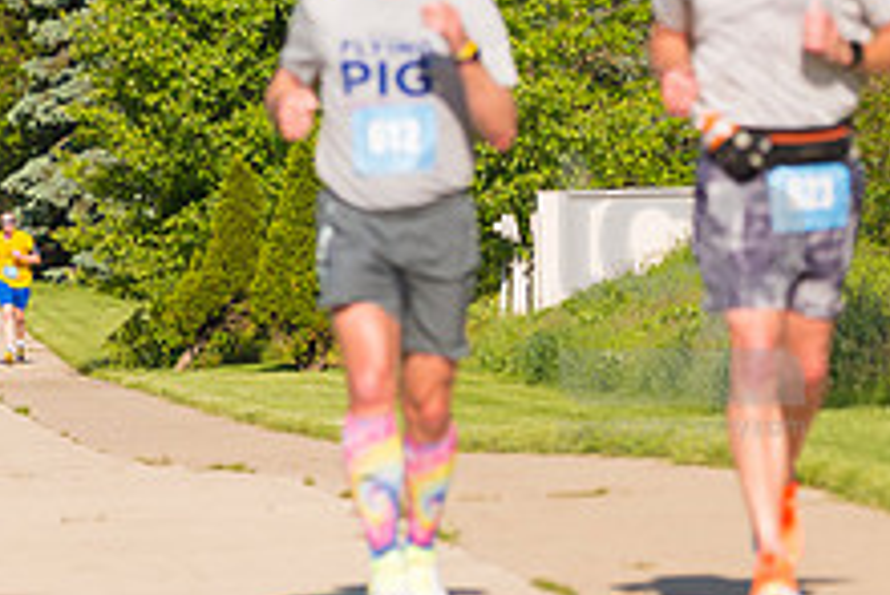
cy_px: 298
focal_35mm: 383
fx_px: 9474
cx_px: 684
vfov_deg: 3.6
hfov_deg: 5.4
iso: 400
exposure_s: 1/2000
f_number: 5.6
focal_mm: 145
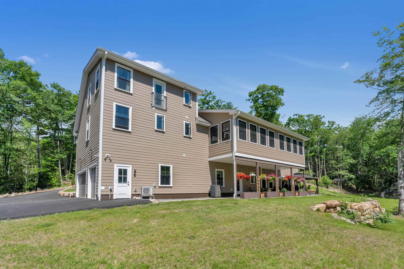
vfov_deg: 73.8
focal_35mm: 16
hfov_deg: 96.7
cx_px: 202
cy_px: 134
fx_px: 180
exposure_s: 1/4000
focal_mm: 16
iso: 800
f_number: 8
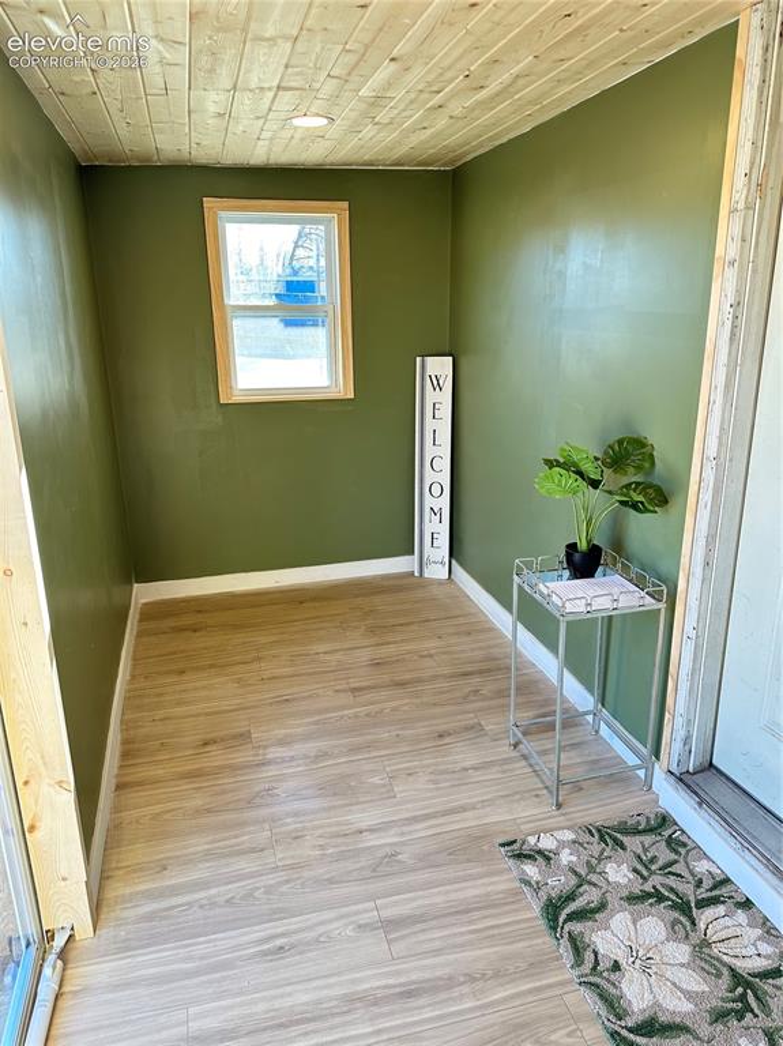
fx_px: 725
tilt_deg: -15.5
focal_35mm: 24
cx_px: 392
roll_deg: +0.2
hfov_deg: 56.8
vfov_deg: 71.6
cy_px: 523
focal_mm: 6.86
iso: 160
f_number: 1.78
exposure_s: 1/120
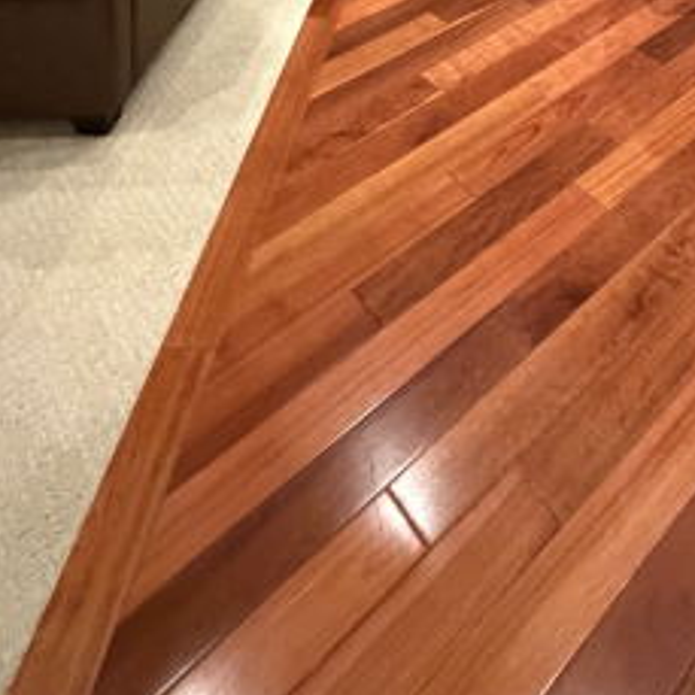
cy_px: -253
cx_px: 464
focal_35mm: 36
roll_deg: +0.2
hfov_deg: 45.3
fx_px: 818
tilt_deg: -14.3
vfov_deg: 32.0
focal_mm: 2.22
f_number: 2.2
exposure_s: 1/60
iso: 1250
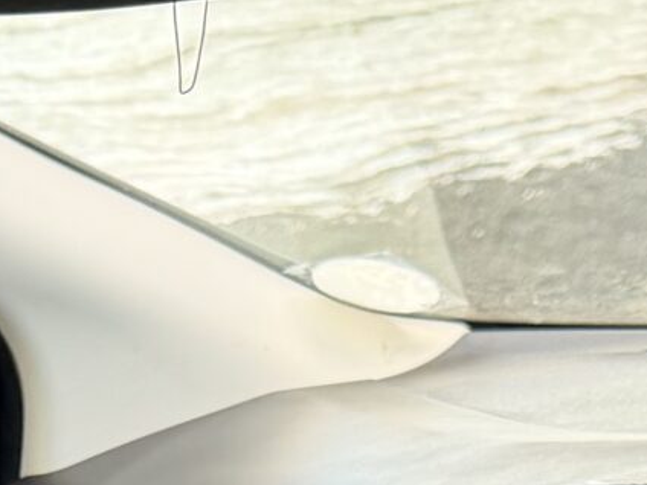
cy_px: 1363
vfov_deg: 8.8
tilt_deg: -29.3
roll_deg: +5.0
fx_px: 2710
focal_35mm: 145
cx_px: 84
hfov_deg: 13.5
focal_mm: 6.76
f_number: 1.78
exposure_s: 1/196
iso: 200
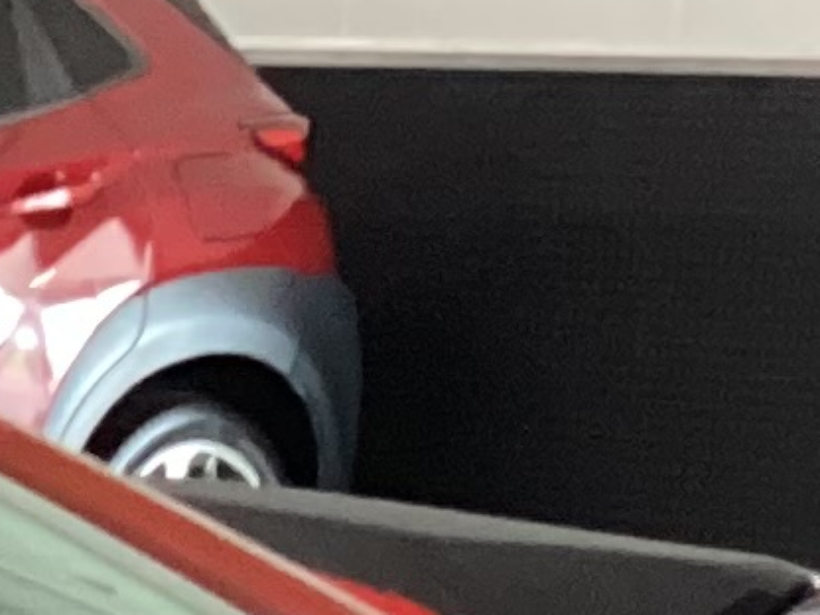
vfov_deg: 5.6
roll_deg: +0.2
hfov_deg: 7.6
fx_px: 5756
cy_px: 2133
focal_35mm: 243
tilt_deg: -22.6
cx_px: -1133
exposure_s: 1/50
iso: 400
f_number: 2.4
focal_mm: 3.3
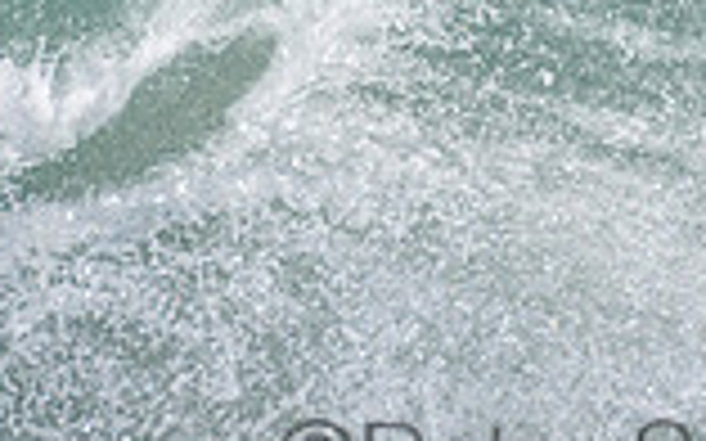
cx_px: 625
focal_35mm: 2818
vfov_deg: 0.5
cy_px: -286
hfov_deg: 0.7
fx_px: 54201
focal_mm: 500
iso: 800
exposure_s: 1/4000
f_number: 5.6
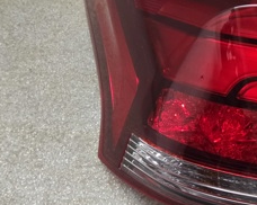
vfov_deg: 24.1
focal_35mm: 63
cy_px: 81
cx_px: 251
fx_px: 479
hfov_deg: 28.4
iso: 1000
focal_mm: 5.4
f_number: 1.8
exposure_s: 1/100
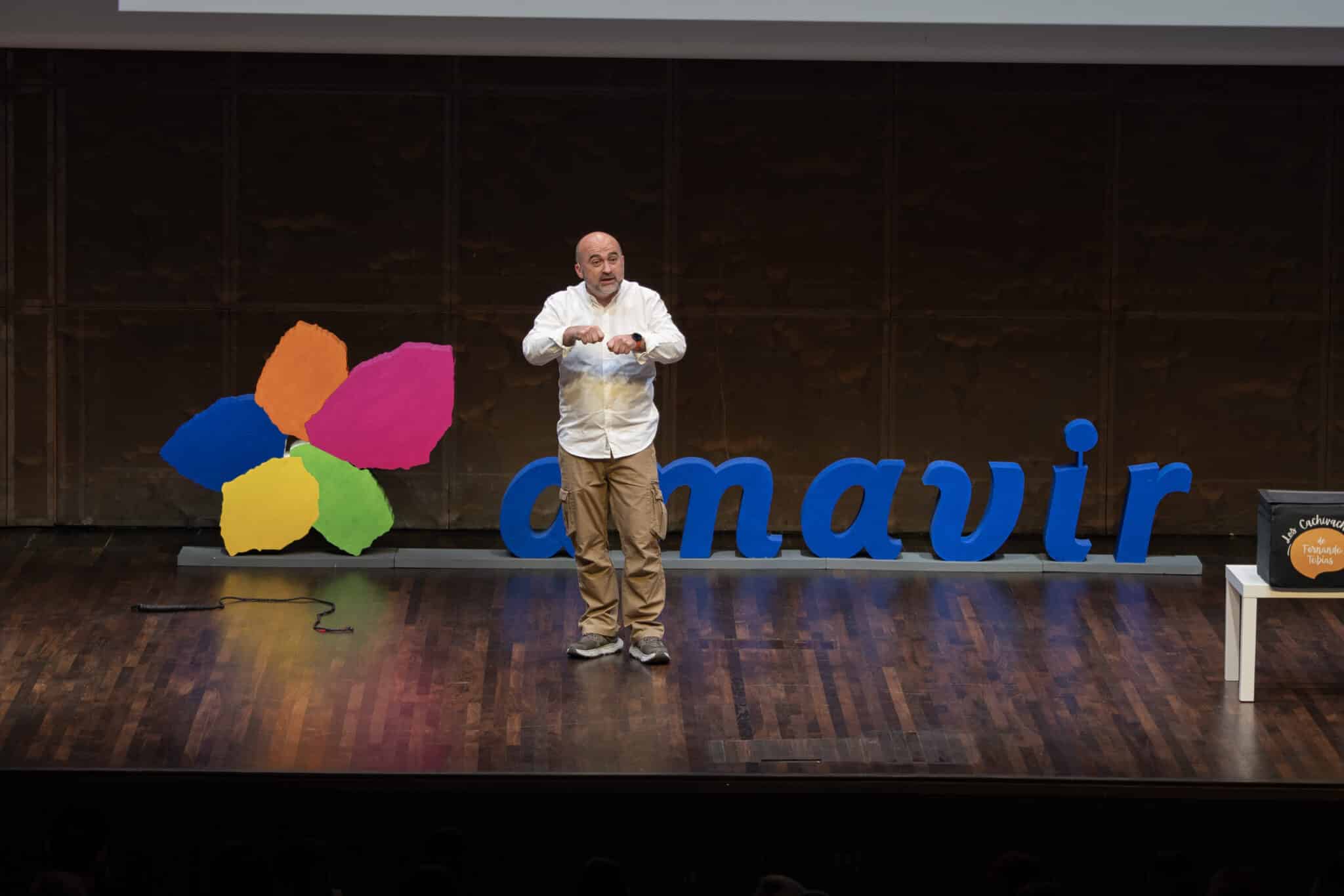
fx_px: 5860
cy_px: 448
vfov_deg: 8.7
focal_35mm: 157
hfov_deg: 13.1
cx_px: 672
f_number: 2.8
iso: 160
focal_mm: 105
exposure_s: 1/100
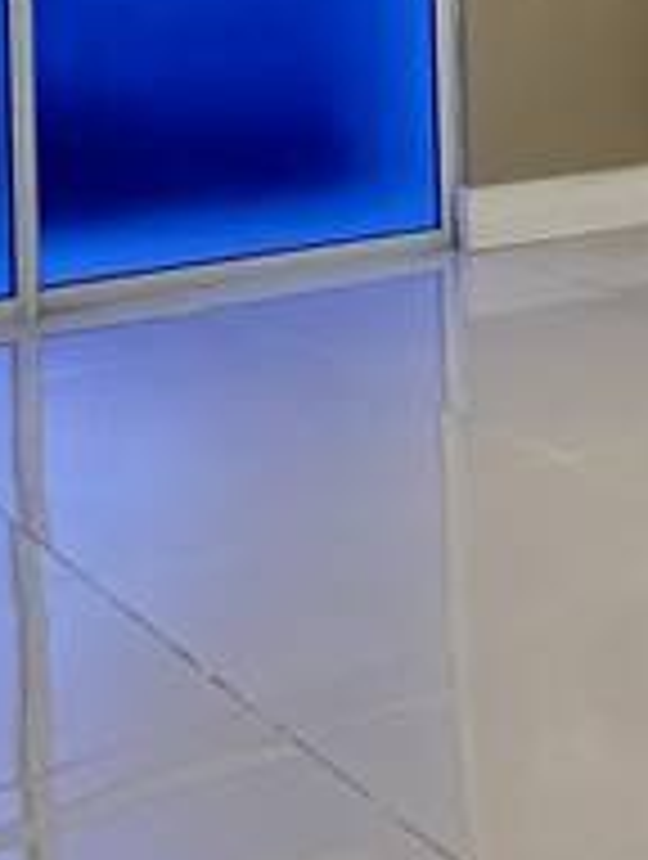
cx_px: 1400
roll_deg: +0.5
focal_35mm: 79
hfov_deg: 14.5
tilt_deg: -0.3
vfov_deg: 23.0
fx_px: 1965
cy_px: -122
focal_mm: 2.22
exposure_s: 1/60
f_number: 2.2
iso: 400
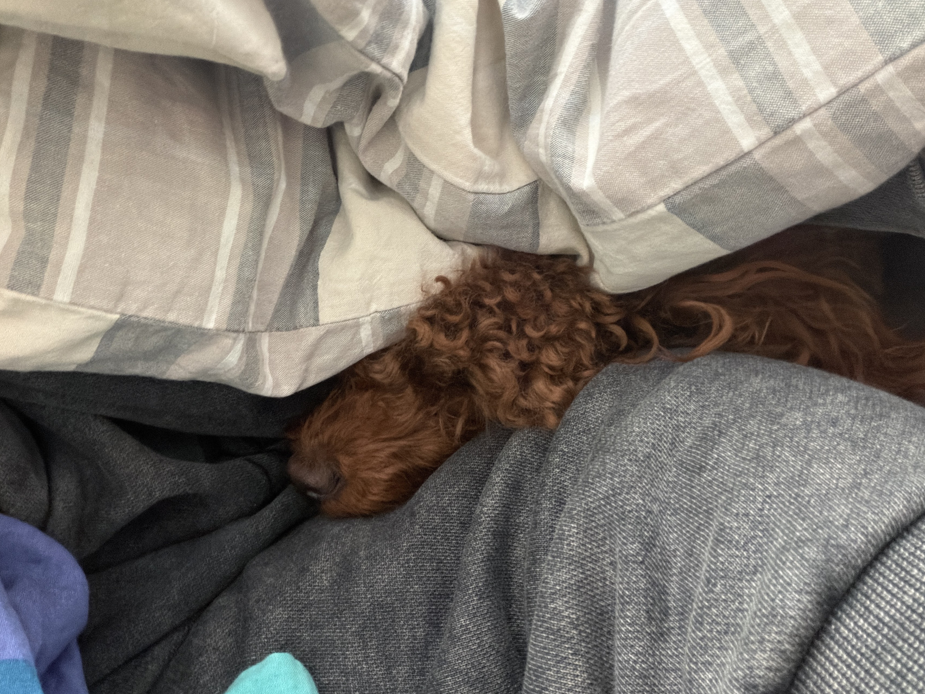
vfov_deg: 51.3
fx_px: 721
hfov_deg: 65.3
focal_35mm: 27
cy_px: 310
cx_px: 446
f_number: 1.9
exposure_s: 1/50
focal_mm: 2.71
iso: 320
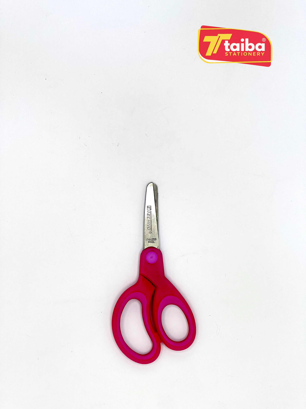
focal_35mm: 77
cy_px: 204
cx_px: 153
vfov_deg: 25.3
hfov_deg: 19.1
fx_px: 908
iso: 50
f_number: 2.8
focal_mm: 9
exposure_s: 1/100
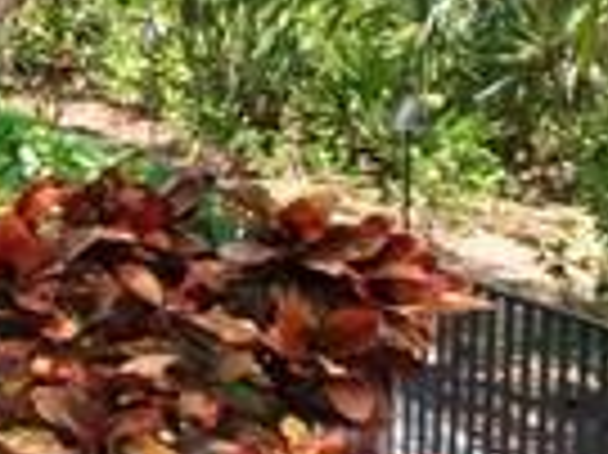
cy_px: -121
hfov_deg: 9.3
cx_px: -1585
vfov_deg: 13.5
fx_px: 1860
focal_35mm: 106
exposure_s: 1/250
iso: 200
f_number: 7.1
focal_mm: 7
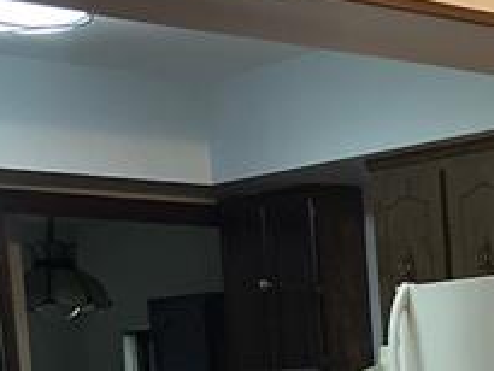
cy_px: 660
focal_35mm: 120
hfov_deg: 14.9
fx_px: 1714
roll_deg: +1.2
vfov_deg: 11.5
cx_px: 802
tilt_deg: -8.5
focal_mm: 6.86
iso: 500
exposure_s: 1/60
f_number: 1.78
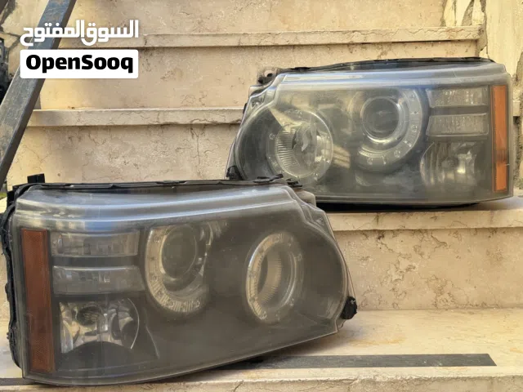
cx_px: 262
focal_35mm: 48
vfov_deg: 30.3
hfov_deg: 39.7
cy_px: 196
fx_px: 725
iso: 64
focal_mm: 6.76
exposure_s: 1/185
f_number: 1.78
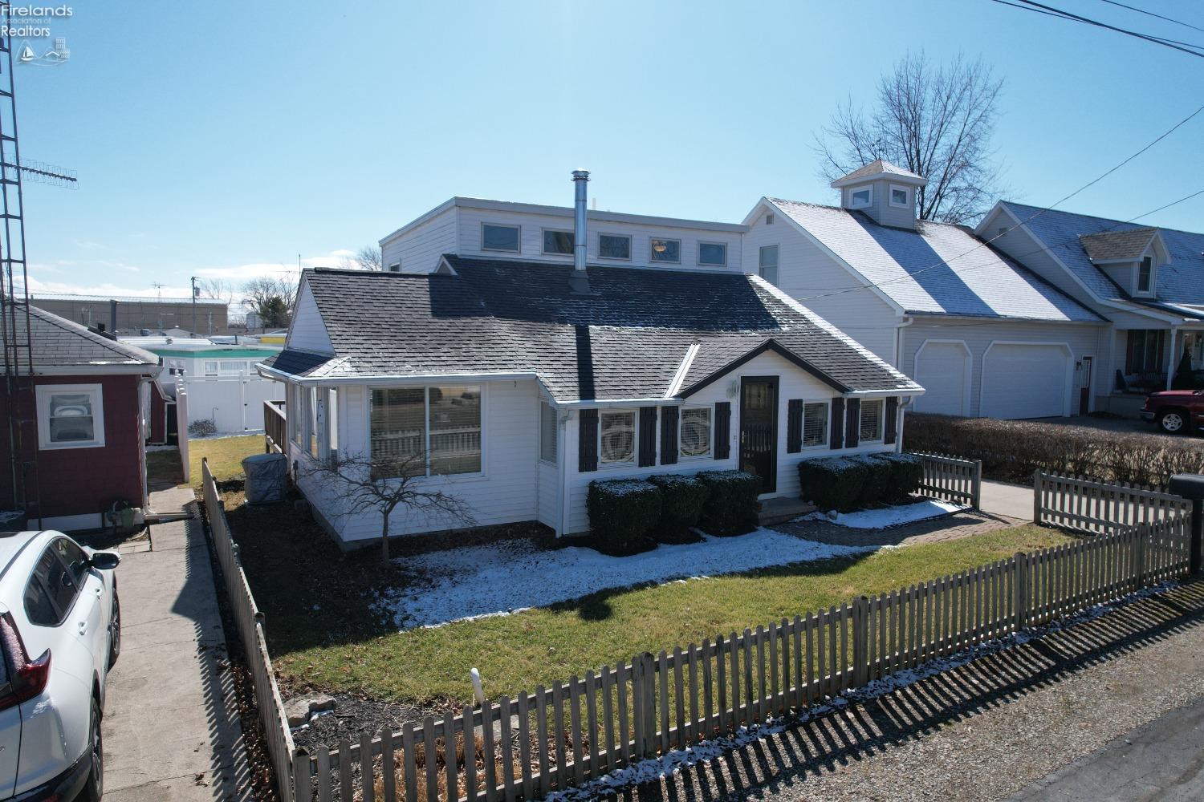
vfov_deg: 57.2
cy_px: 401
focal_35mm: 22
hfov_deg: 78.6
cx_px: 602
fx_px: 736
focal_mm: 8.38
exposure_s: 1/2500
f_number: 2.8
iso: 120
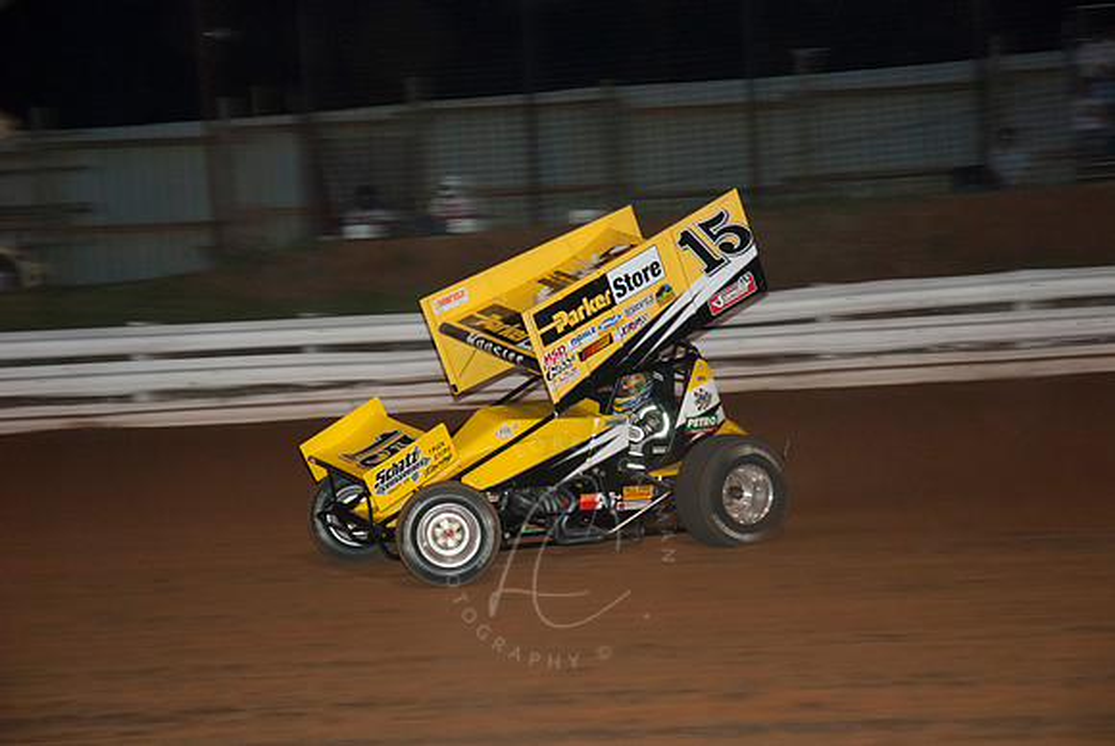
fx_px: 2883
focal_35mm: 93
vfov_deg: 14.7
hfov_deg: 21.9
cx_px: 558
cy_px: 373
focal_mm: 62
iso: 250
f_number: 4.5
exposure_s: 1/160
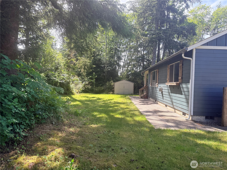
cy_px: 85
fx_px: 157
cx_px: 114
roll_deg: -2.1
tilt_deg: -0.5
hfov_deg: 71.6
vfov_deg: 56.8
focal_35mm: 24
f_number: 1.78
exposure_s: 1/765
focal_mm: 6.76
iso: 100
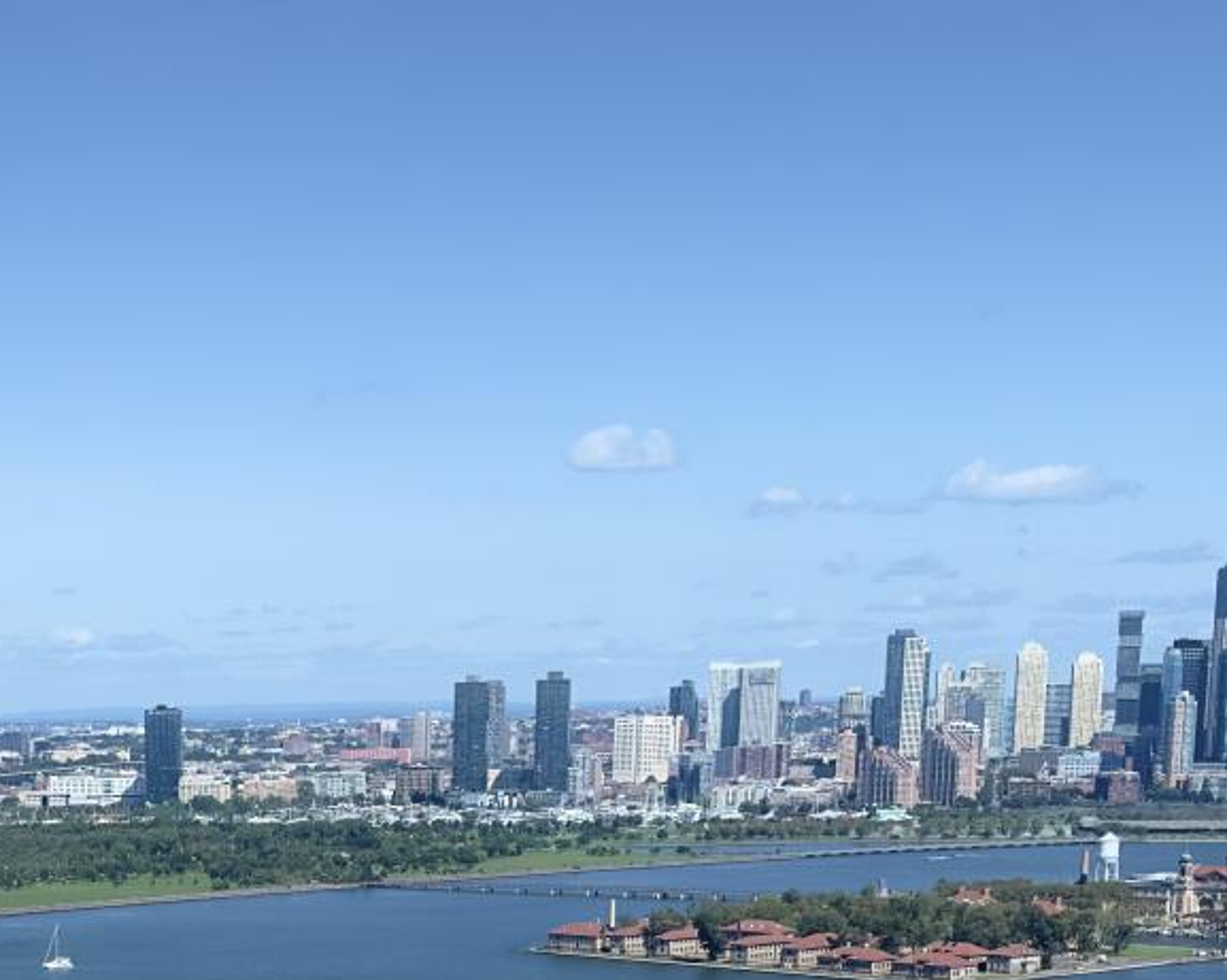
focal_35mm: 65
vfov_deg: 21.7
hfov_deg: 28.0
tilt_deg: -9.1
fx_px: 2359
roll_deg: +2.0
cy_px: 1195
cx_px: 104
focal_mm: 6.86
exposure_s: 1/5000
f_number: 1.78
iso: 100
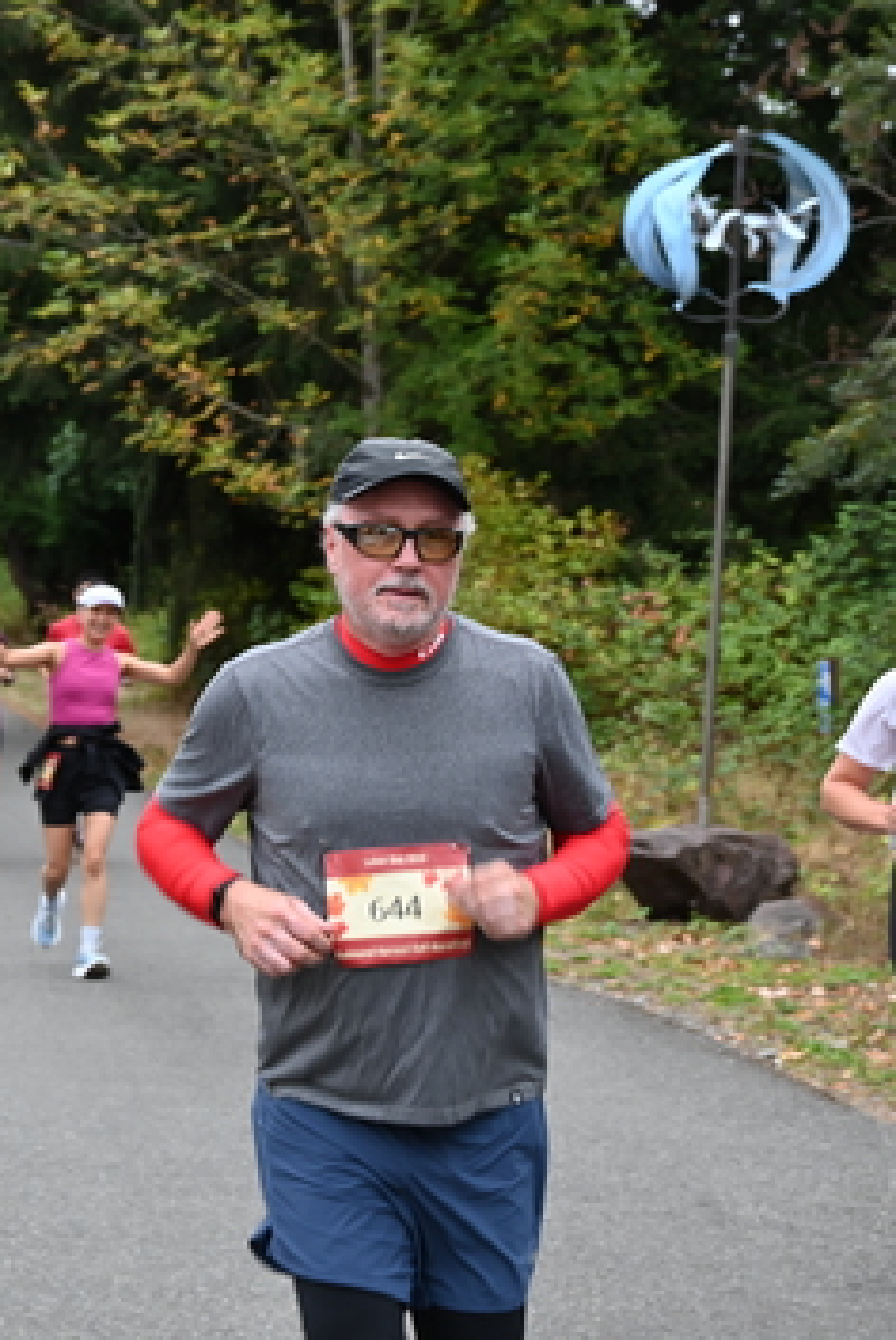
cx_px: 513
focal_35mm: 109
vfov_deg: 18.7
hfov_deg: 12.6
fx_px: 4061
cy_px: 670
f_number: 6
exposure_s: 1/125
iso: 640
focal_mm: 70
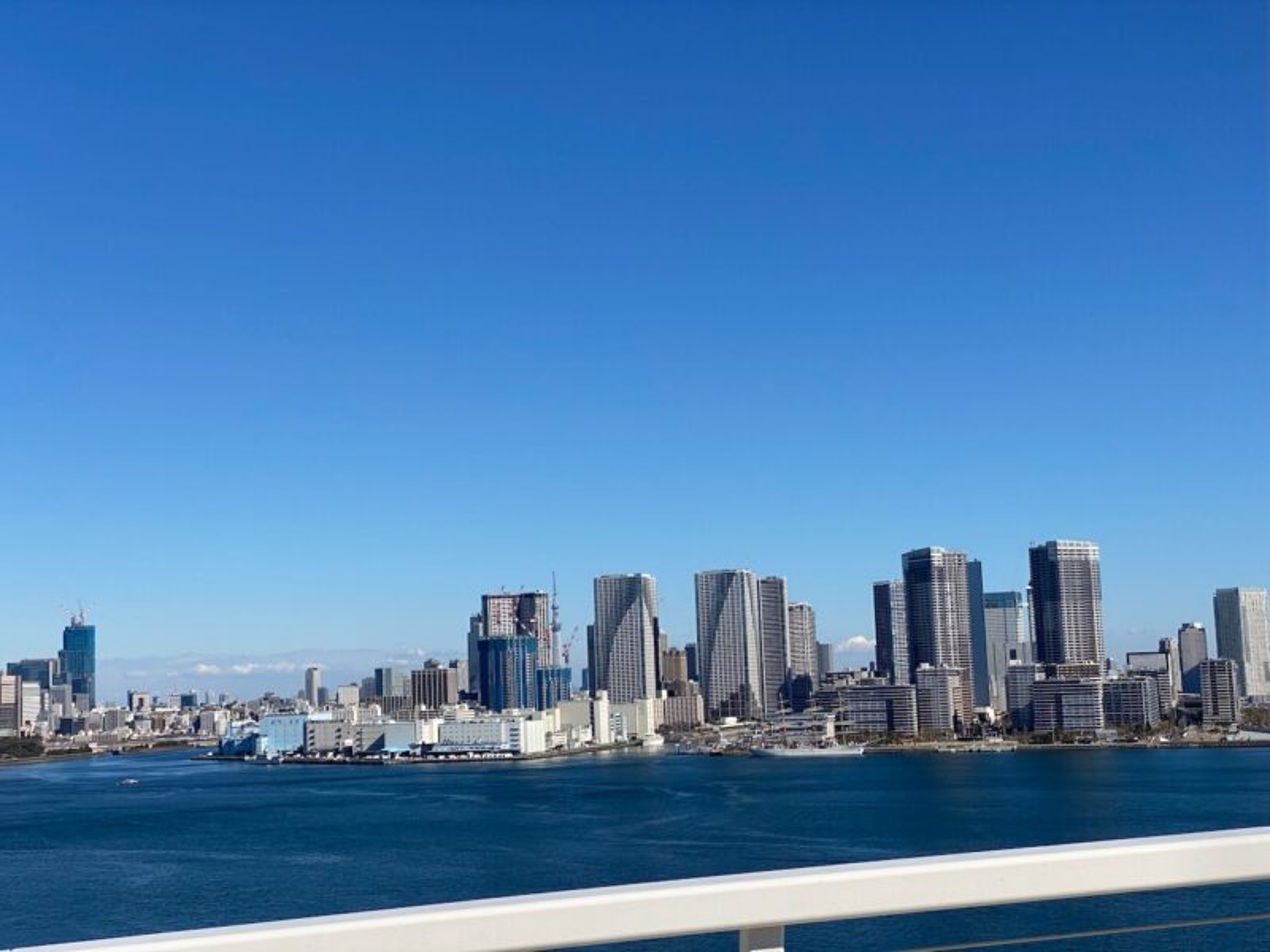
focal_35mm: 52
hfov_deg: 36.8
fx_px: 1908
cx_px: 635
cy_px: 476
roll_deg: -0.9
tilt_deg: +7.4
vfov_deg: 28.0
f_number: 2
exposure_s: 1/2994
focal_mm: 6
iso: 20
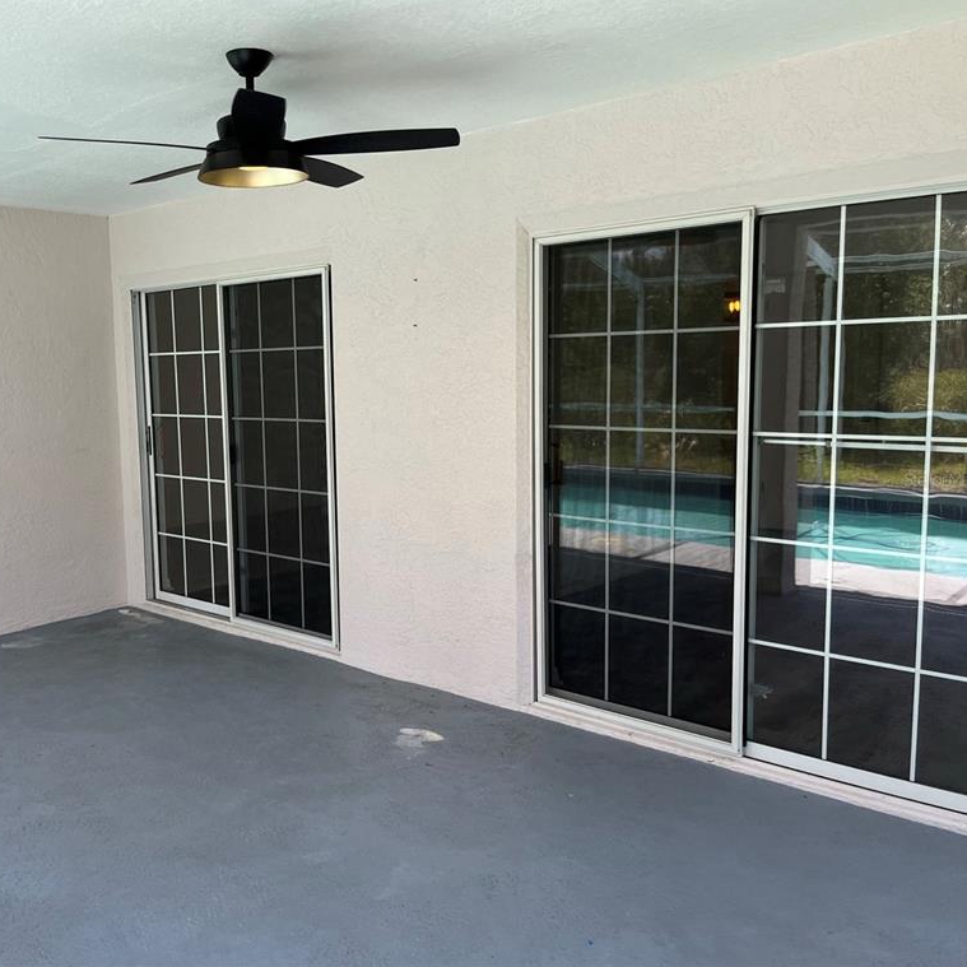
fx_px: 980
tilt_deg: -6.7
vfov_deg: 52.5
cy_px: 479
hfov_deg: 51.6
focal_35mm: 31
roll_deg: +2.1
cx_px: 329
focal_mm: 5.1
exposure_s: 1/378
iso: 50
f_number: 1.6
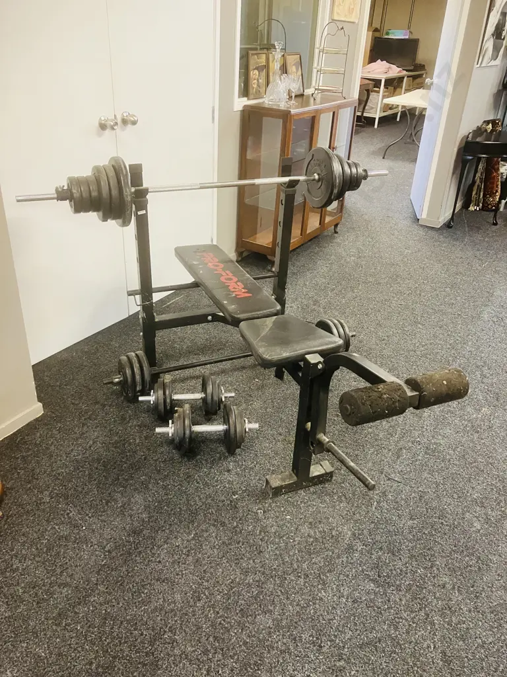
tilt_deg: -28.5
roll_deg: -2.7
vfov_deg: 63.4
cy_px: 338
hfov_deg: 49.7
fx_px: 547
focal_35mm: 28
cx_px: 254
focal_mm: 3.99
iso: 320
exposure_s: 1/50
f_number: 1.8
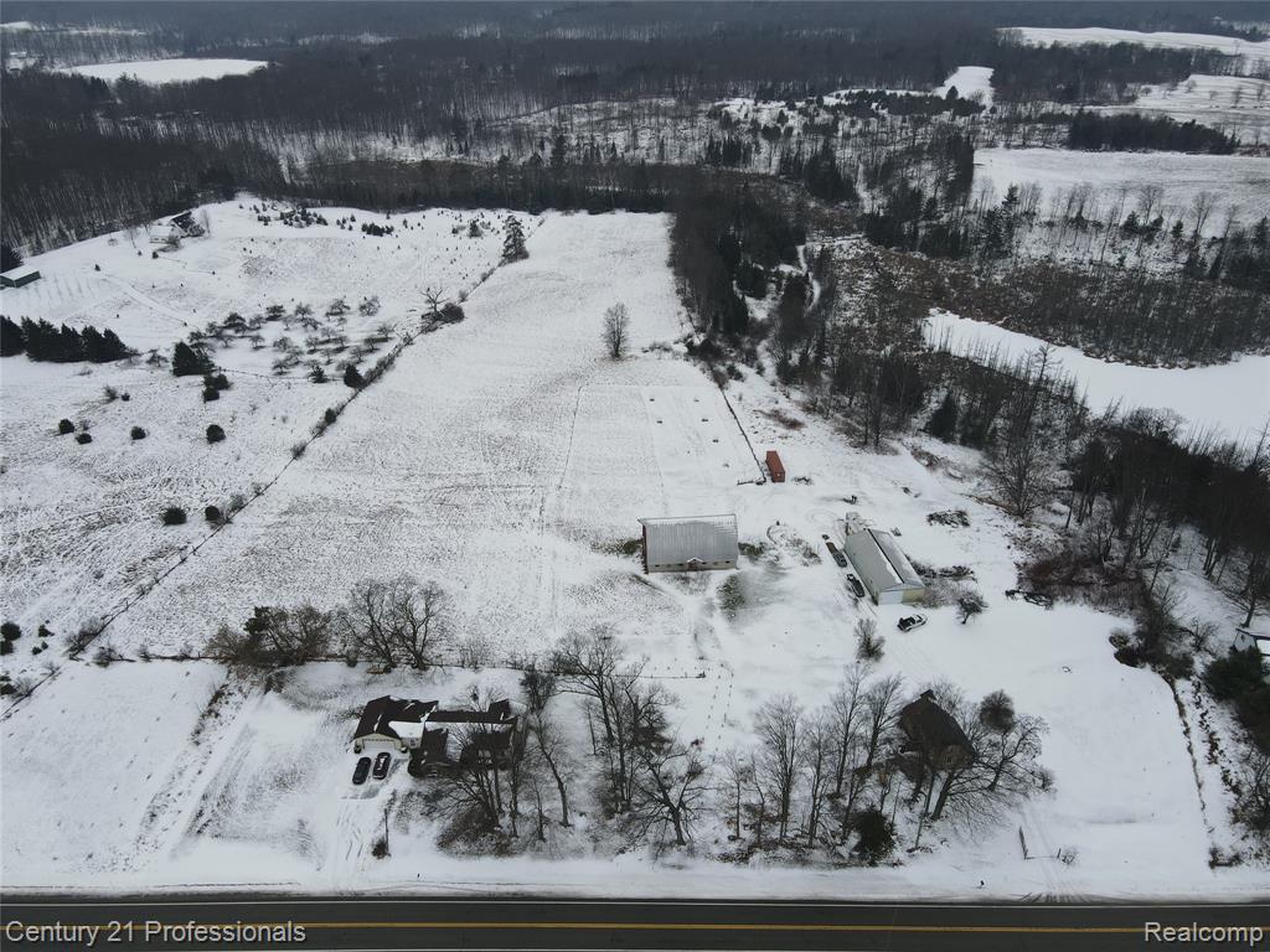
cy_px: 476
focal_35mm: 24
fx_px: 881
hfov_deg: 71.6
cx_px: 635
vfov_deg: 56.8
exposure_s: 1/320
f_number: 2.8
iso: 100
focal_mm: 4.5
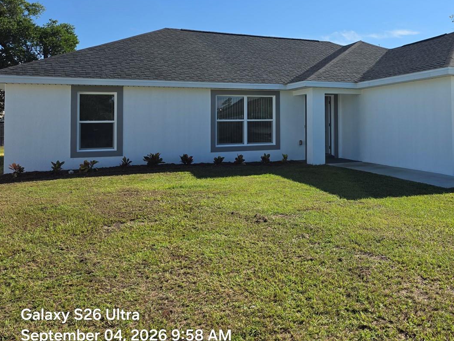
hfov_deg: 50.6
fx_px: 459
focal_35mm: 35
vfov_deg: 40.2
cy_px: 115
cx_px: 337
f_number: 1.4
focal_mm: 6.5
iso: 64
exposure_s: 1/7622
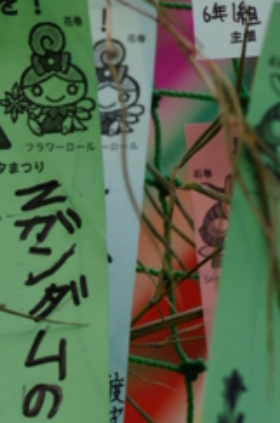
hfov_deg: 3.7
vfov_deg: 5.6
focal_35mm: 371
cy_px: 256
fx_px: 4347
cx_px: 72
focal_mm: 100
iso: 200
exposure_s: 1/200
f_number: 4.5
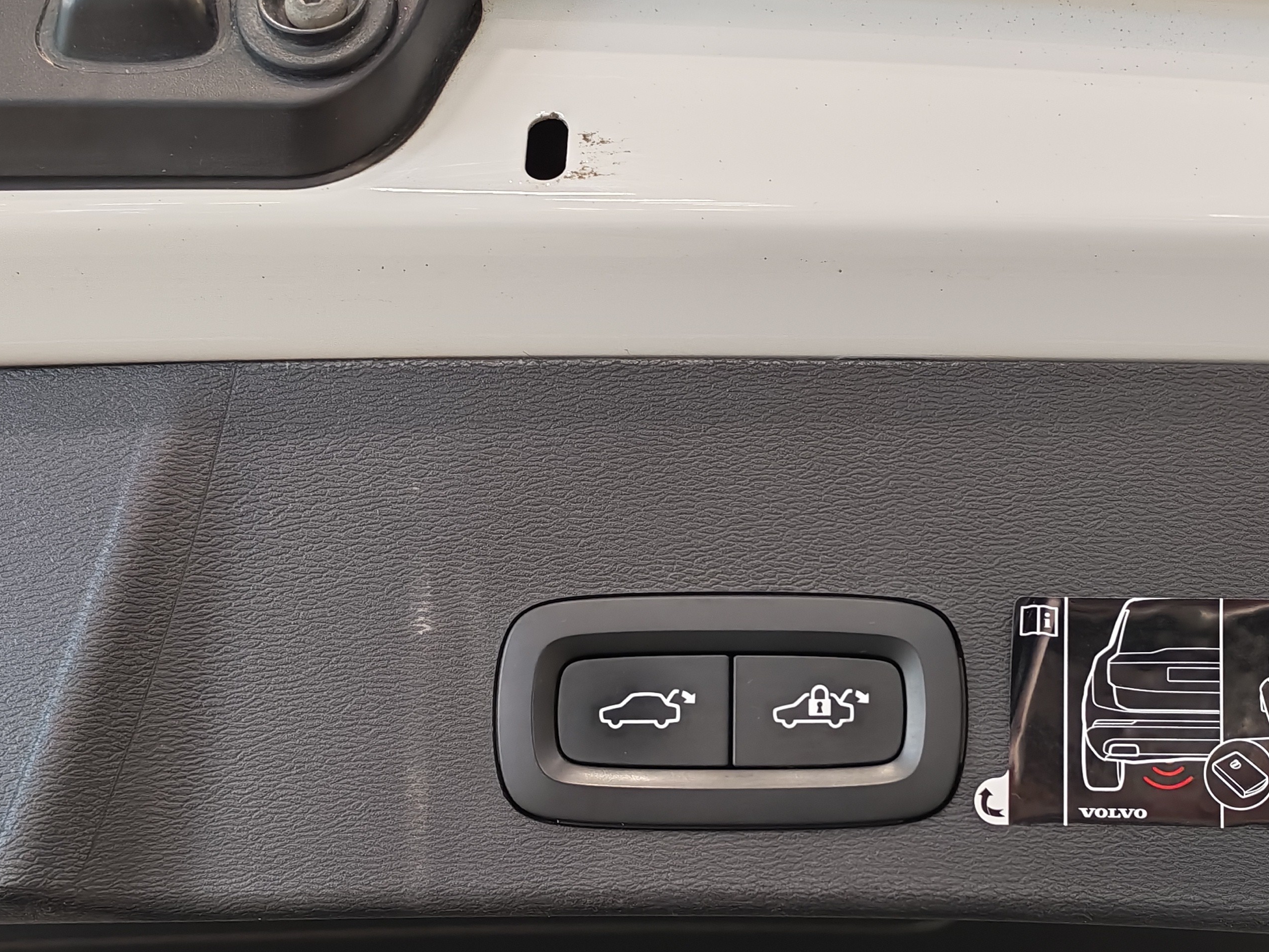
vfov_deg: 27.2
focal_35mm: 53
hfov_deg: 35.6
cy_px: 700
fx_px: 1943
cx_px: 912
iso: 640
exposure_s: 1/100
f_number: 1.9
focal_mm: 6.12
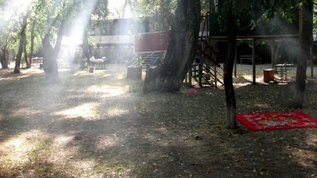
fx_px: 395
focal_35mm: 47
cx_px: 177
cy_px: 51
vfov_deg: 25.2
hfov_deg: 43.7
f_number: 3
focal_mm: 5.8
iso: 50
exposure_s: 1/64
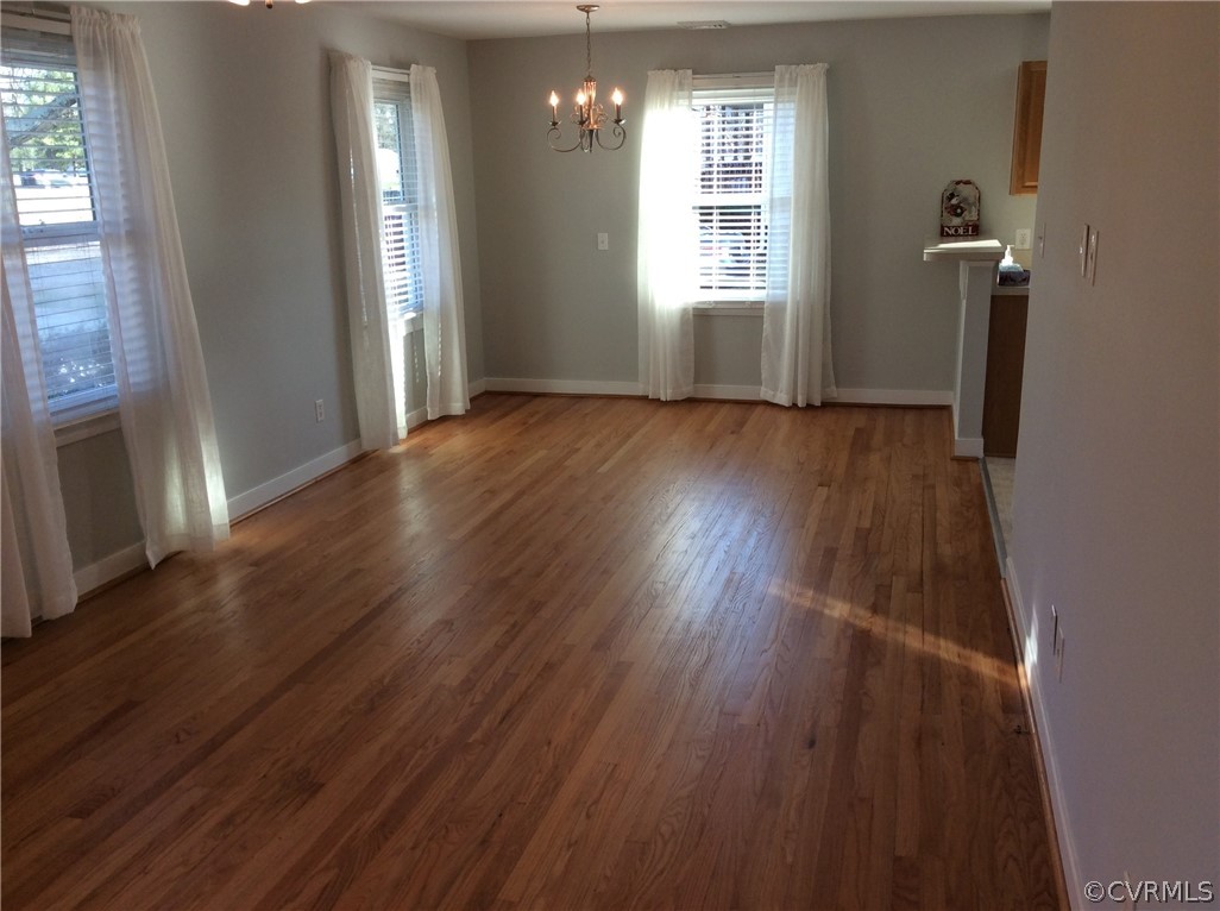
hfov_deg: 56.9
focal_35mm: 32
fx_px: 1126
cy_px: 456
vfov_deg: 44.0
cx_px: 610
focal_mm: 3.3
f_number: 2.4
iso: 40
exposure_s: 1/60
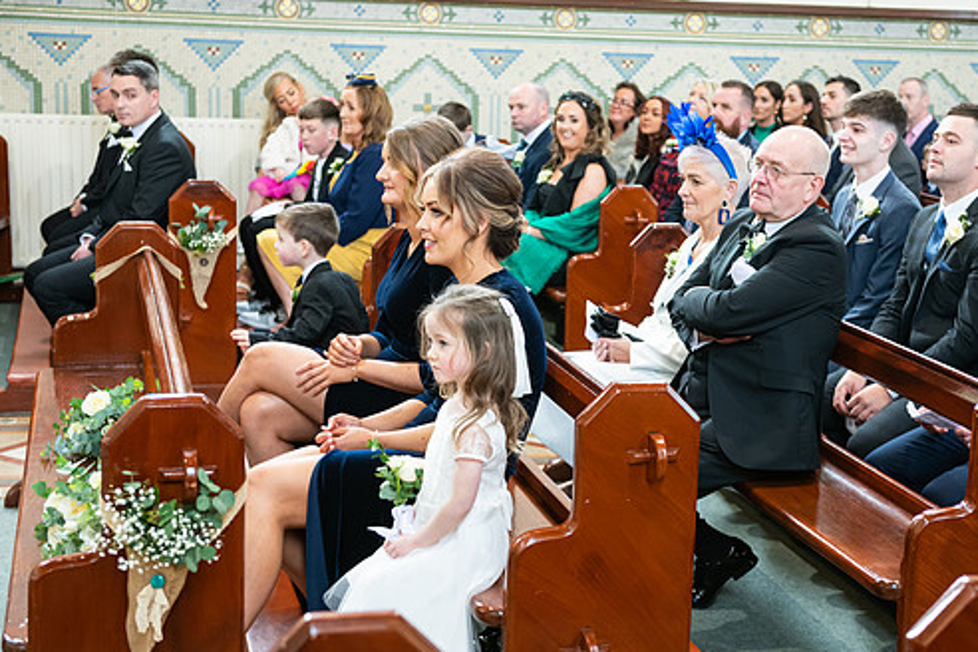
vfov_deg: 23.0
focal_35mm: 59
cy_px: 339
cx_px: 563
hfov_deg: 33.9
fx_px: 1603
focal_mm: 50
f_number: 3.5
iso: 800
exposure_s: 1/50
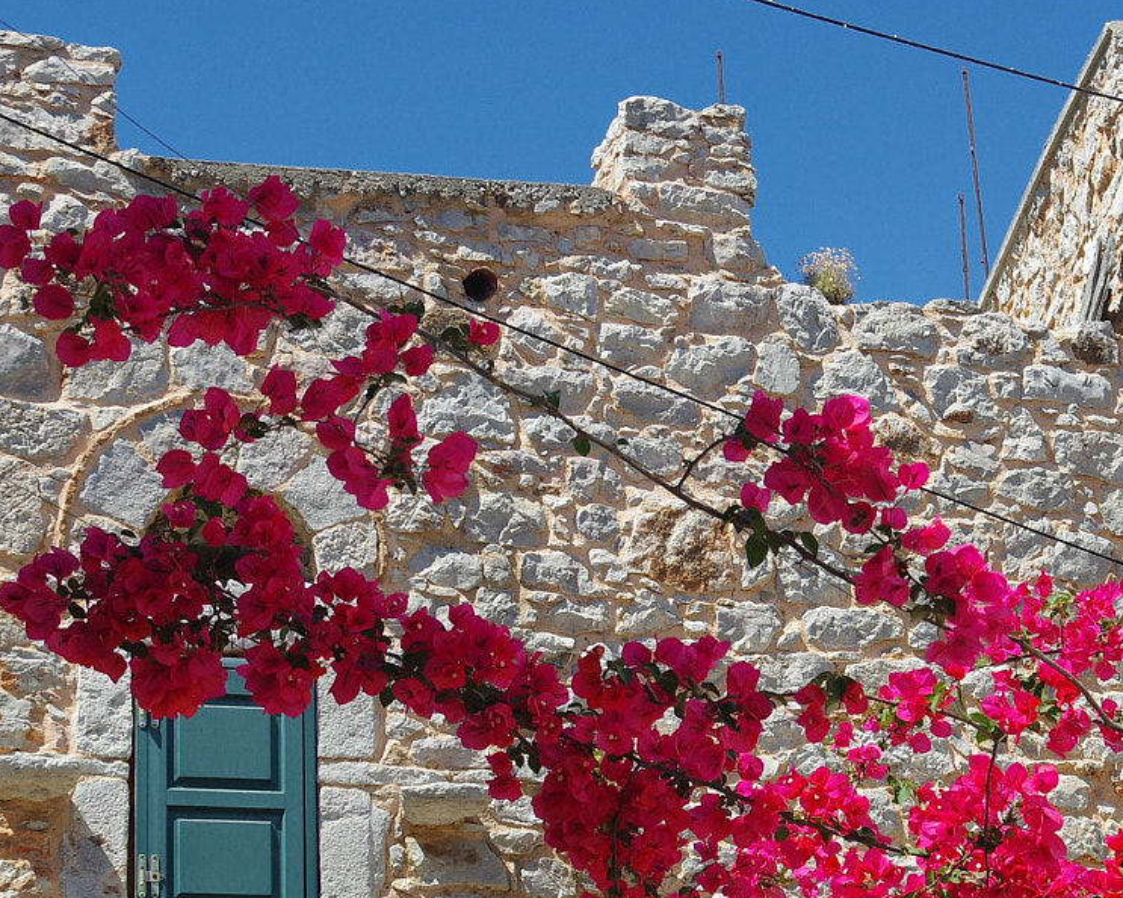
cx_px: 1109
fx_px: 3124
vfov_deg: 16.3
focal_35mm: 94
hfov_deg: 19.8
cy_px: 629
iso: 160
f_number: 8
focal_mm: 31
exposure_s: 1/80
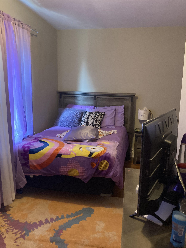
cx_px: 93
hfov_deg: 49.7
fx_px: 201
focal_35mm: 28
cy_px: 124
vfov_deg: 63.4
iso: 500
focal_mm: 3.99
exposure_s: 1/30
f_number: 1.8
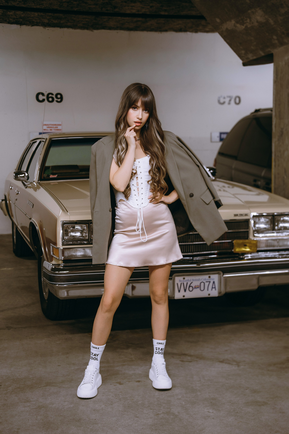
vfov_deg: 37.1
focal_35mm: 54
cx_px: 144
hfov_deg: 25.2
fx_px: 647
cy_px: 217
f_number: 4
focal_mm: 53.7
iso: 500
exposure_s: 1/15
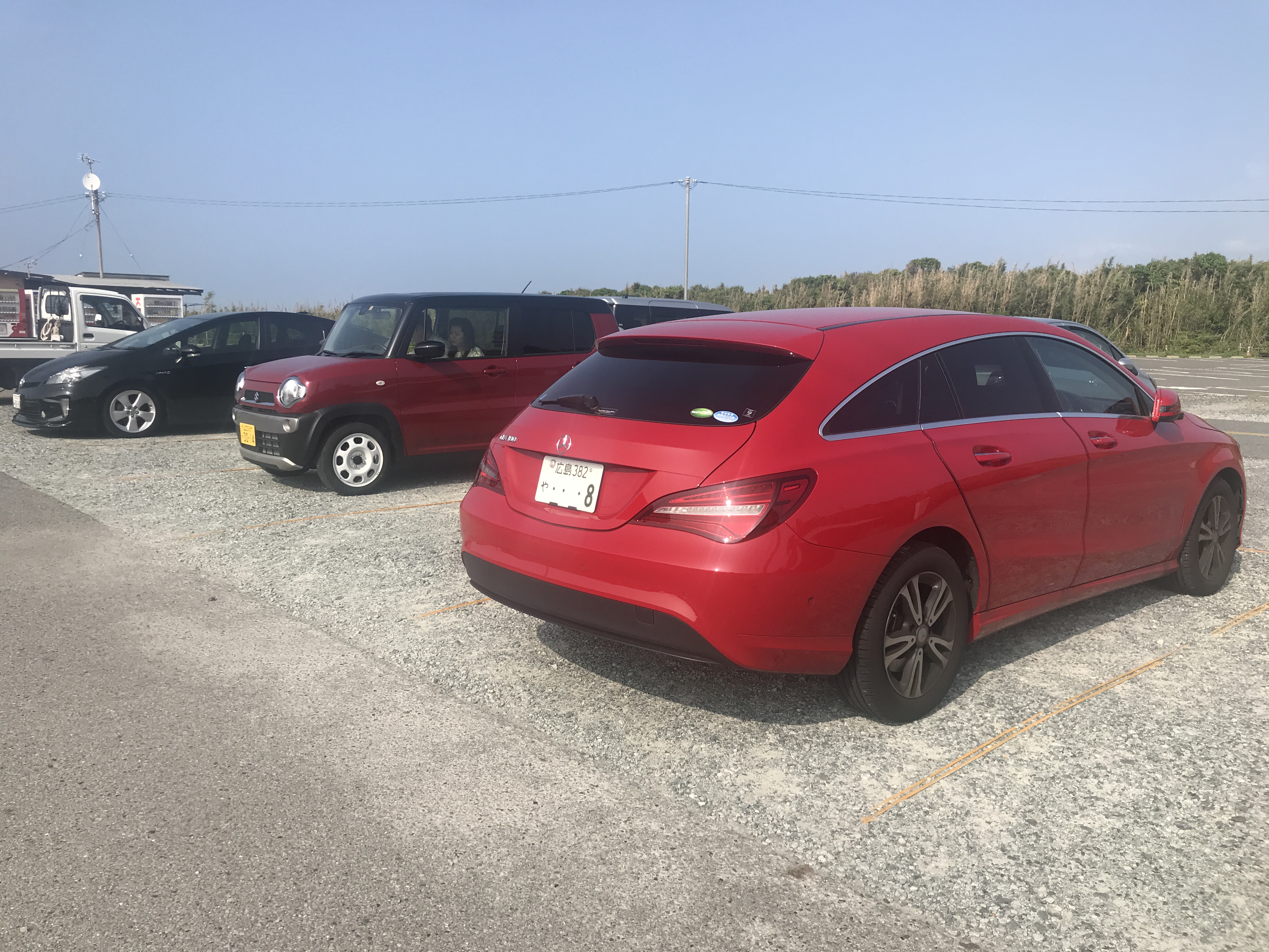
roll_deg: -0.3
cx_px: 634
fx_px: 1026
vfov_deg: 49.7
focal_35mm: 28
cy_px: 476
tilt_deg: -8.1
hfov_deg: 63.4
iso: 20
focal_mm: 3.99
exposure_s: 1/2283
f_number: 1.8
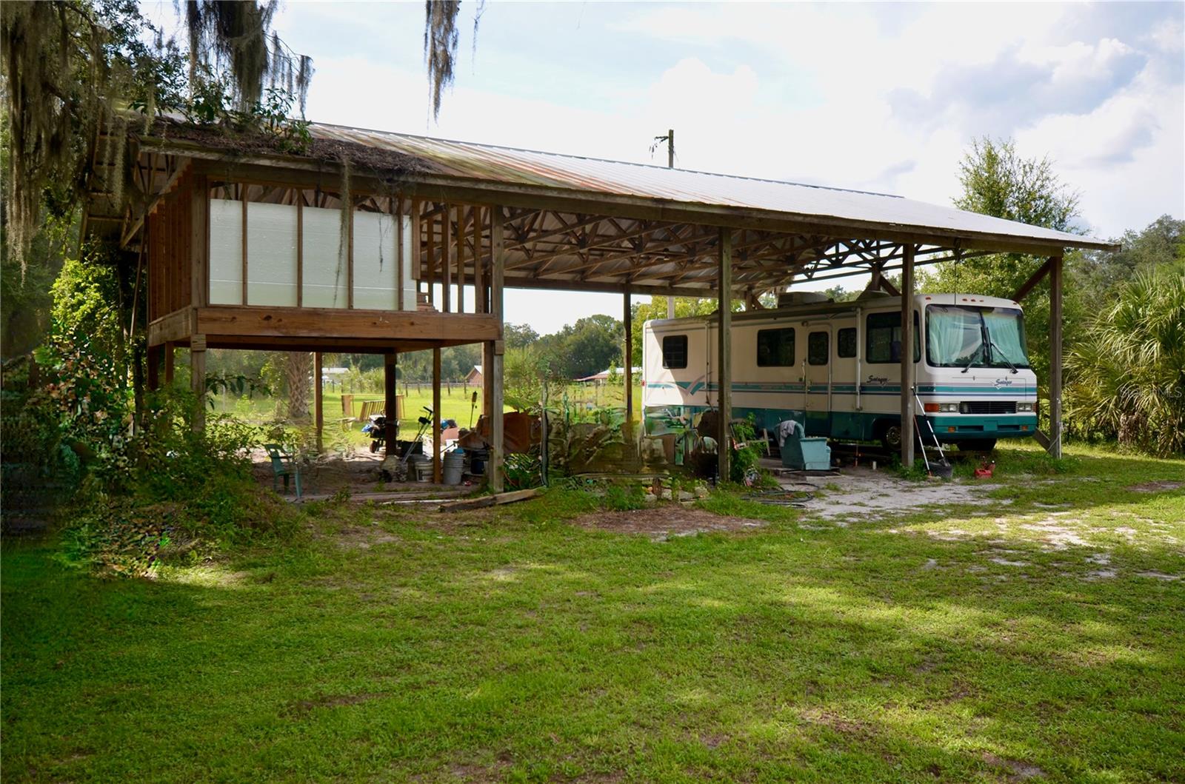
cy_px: 392
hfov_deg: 57.3
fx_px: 1084
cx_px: 592
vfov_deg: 39.8
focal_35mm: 33
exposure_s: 1/250
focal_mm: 22
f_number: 4.5
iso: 100
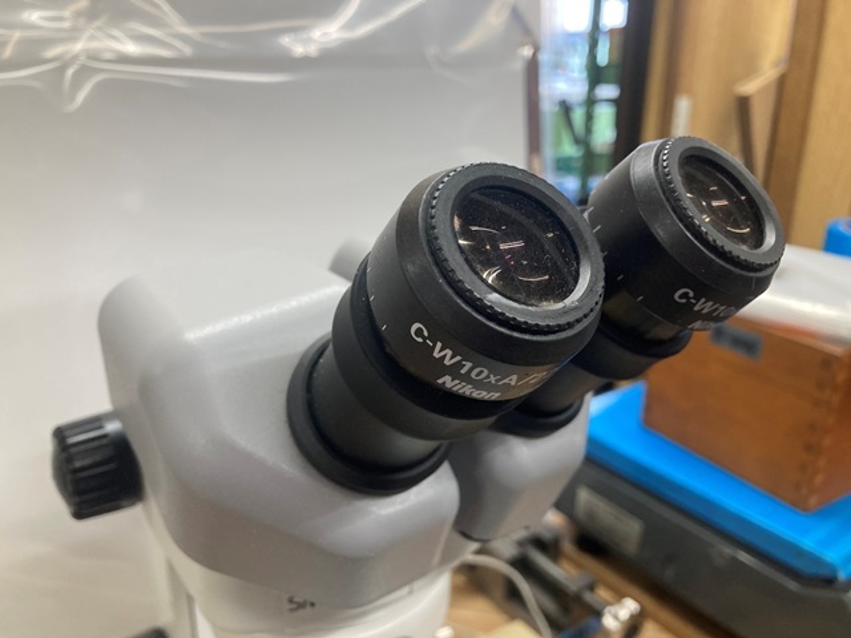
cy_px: 319
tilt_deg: -18.8
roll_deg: -1.7
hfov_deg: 63.4
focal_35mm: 28
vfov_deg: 49.7
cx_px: 426
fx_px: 688
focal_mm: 3.99
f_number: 1.8
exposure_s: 1/60
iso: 80
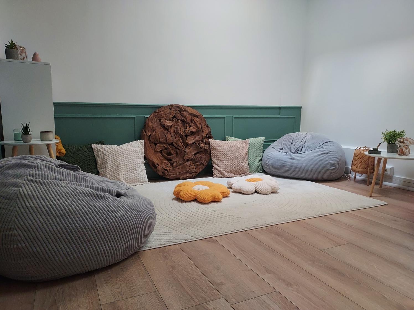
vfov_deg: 56.8
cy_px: 155
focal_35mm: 24
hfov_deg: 71.6
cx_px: 207
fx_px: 287
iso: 640
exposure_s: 1/25
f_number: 1.8
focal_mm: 4.6
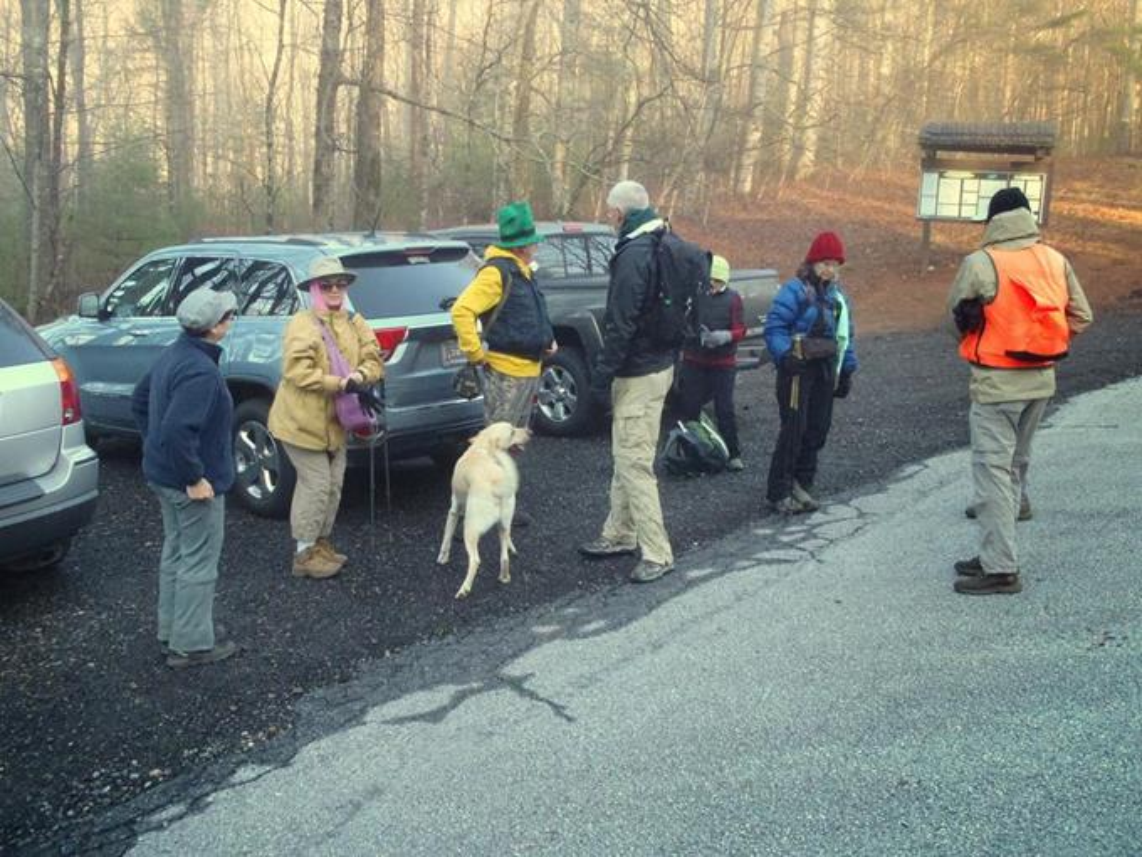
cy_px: 428
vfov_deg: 39.7
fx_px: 1188
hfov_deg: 51.4
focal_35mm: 36
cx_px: 571
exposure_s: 1/80
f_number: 4.5
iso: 400
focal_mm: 6.45
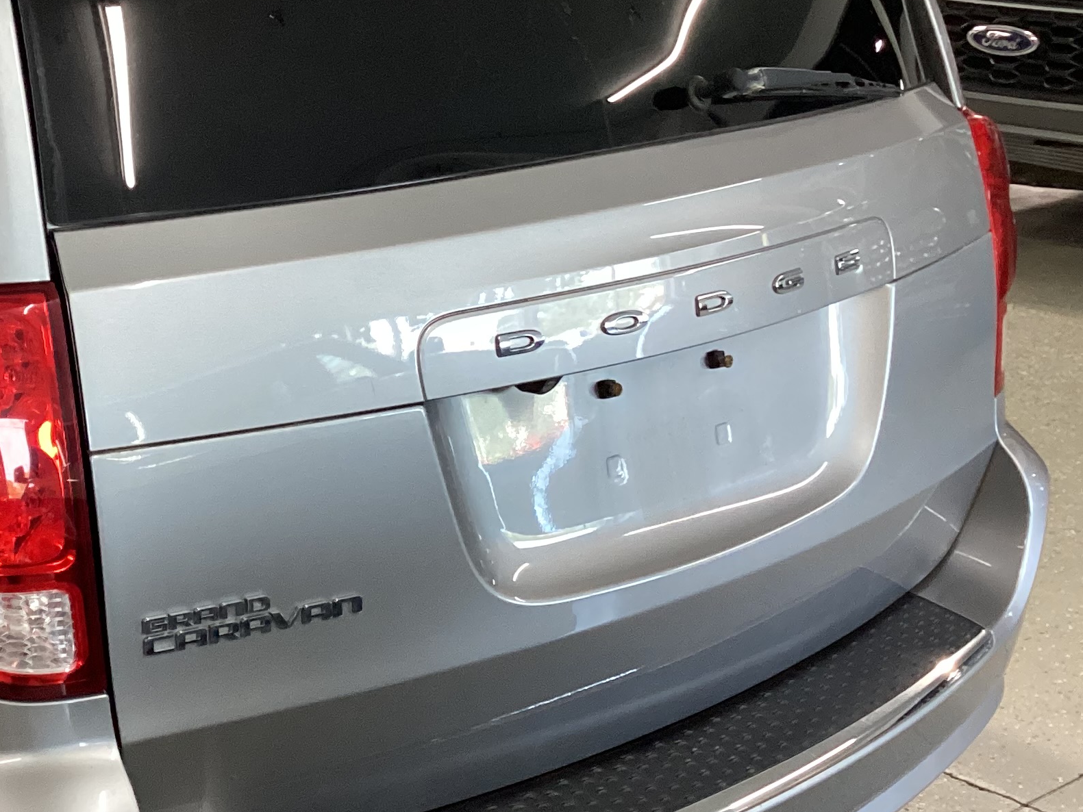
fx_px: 2002
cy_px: 324
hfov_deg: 28.6
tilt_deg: -16.7
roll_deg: +0.2
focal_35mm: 64
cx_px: 32
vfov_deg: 22.9
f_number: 2.4
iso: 250
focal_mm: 3.3
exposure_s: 1/60
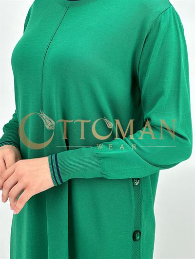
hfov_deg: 19.1
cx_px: 98
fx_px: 578
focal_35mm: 77
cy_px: 130
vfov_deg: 25.3
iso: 32
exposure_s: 1/100
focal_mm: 9
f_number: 2.8
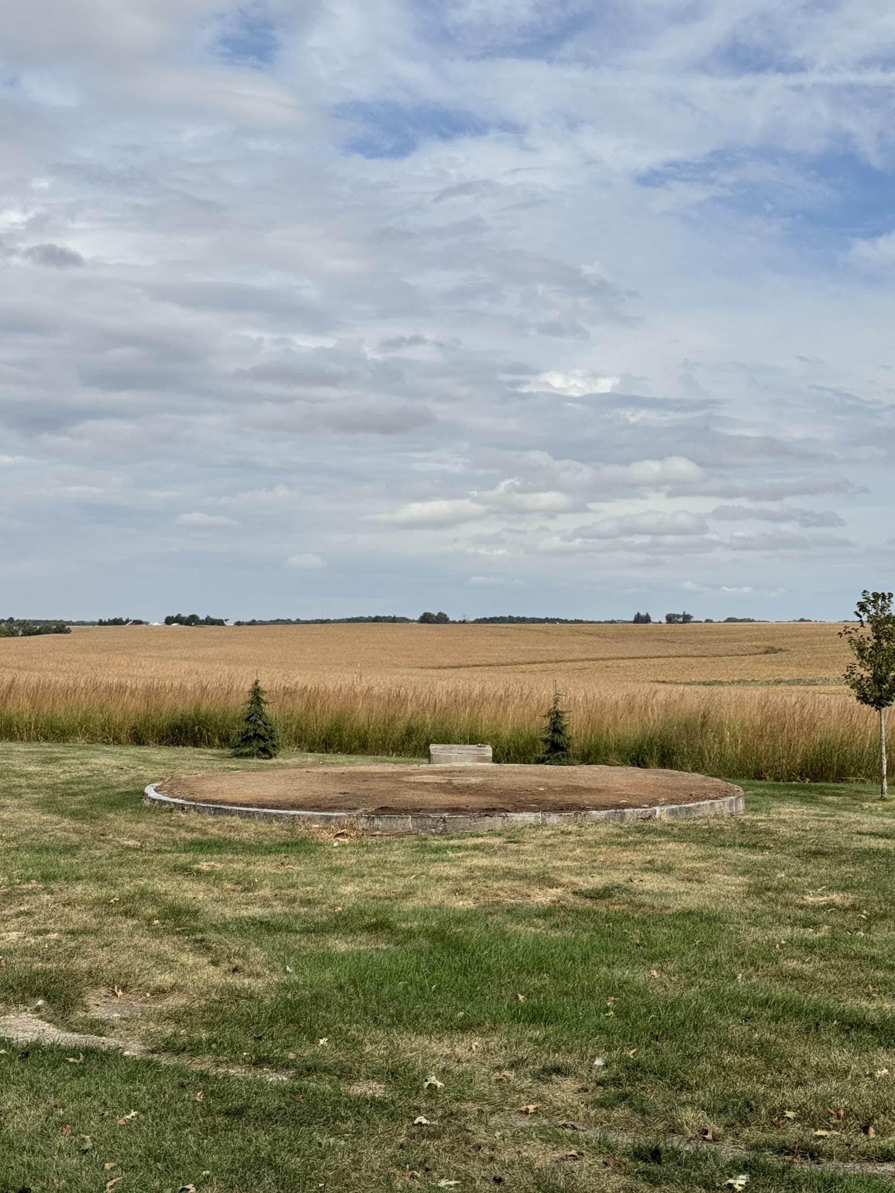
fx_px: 1655
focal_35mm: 48
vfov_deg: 39.7
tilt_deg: +1.7
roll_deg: +0.6
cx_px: 448
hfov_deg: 30.3
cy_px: 596
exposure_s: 1/12500
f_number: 1.78
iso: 80
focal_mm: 6.76
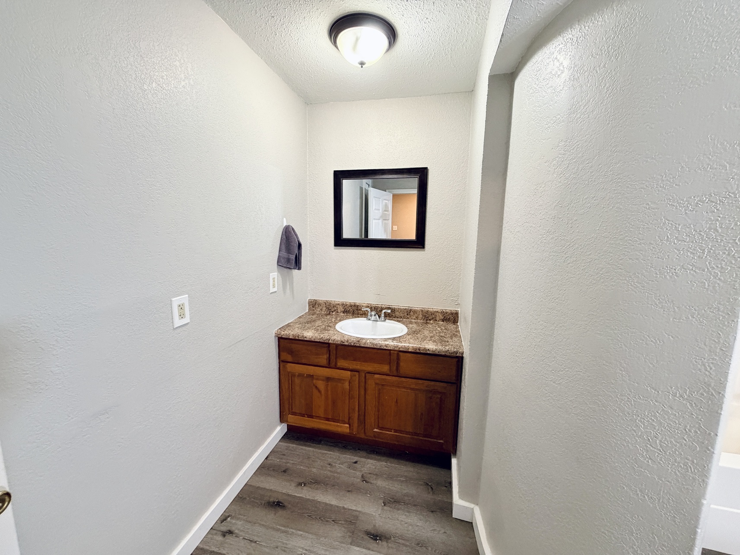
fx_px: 299
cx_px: 370
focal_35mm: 14
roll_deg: -0.8
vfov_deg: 85.7
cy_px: 278
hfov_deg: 102.1
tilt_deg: -8.7
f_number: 2.2
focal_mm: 2.22
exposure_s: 1/60
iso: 400
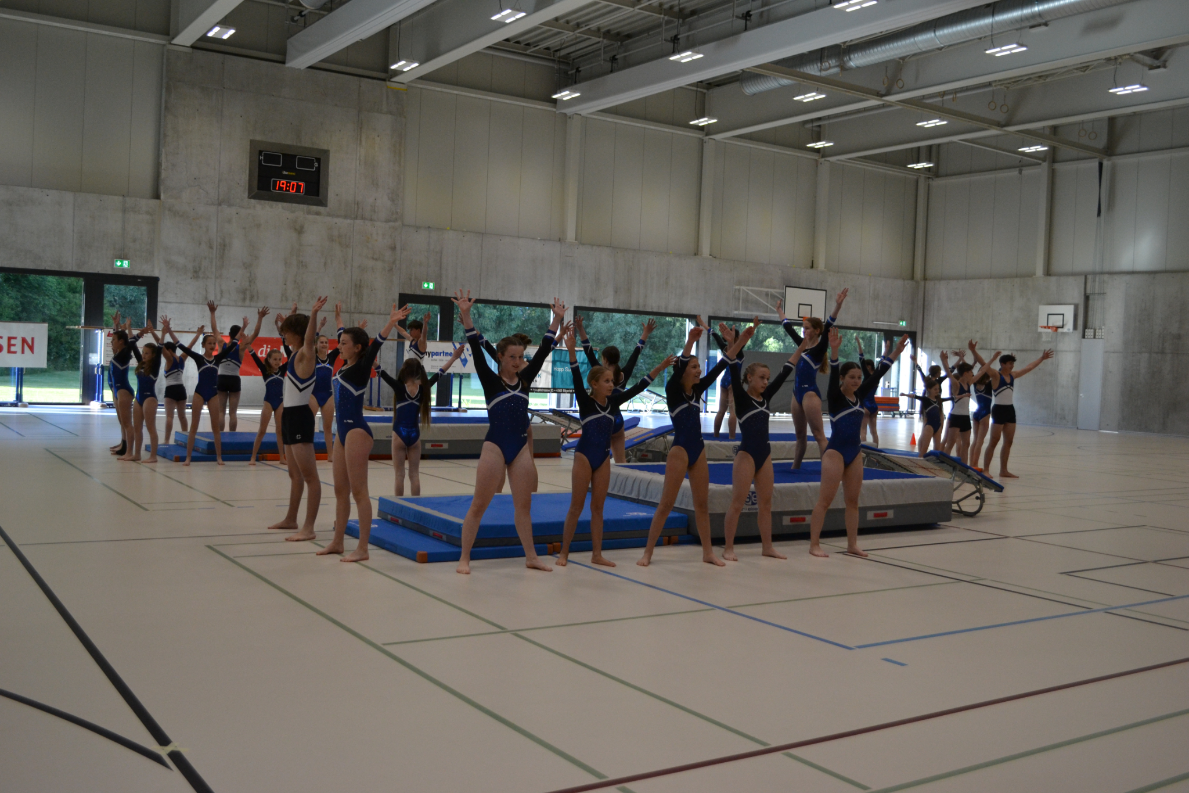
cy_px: 396
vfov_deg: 40.0
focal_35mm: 33
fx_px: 1090
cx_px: 594
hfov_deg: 57.2
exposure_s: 1/500
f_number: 4
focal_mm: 22
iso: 1000
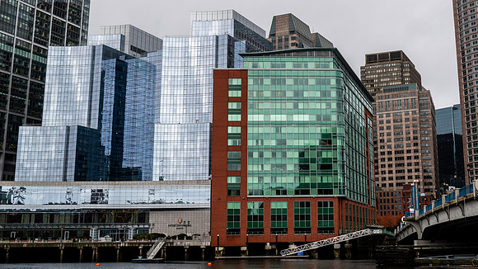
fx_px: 600
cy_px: 102
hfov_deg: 43.0
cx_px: 307
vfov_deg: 25.2
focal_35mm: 47
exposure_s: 1/500
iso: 64
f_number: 4.5
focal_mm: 35
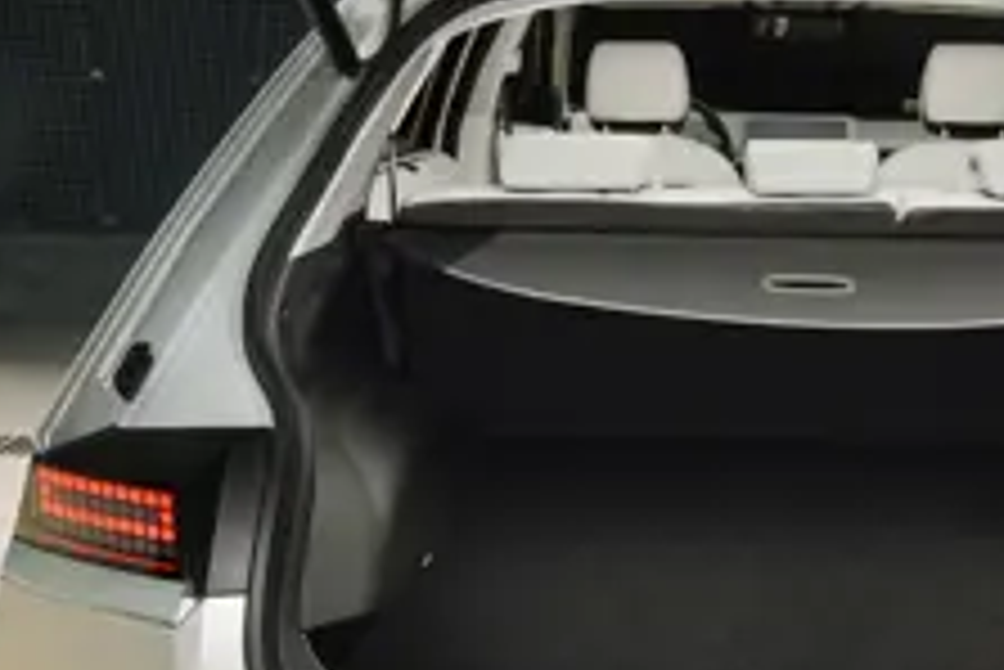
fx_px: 1451
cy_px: 288
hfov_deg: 36.6
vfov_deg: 26.0
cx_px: 828
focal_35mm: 52
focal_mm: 29
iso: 320
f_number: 13
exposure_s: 1/6
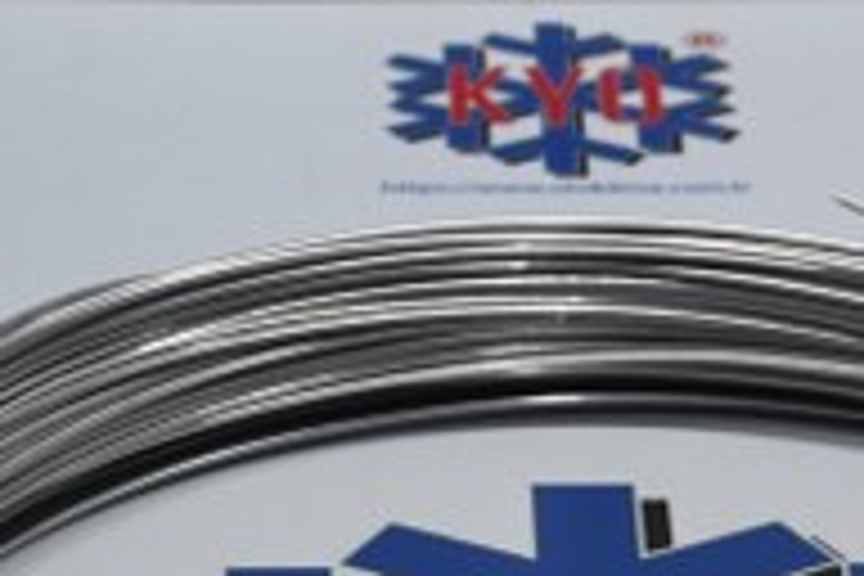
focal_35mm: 216
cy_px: 576
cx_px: 558
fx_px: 5184
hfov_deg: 9.5
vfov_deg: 6.3
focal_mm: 46
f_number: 6
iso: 640
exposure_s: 1/80
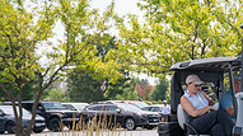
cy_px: 163
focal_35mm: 105
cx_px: 360
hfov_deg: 18.2
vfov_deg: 11.3
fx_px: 676
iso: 250
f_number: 5
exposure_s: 1/1250
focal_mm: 33
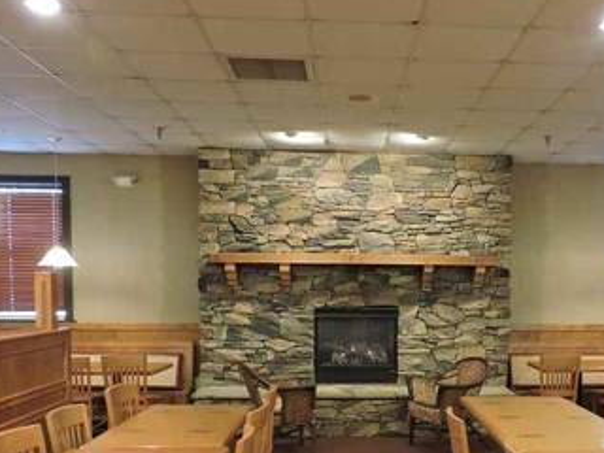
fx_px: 698
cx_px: 399
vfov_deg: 35.0
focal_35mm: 40
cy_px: 351
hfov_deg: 46.1
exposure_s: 1/13
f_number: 3
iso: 400
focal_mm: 4.3
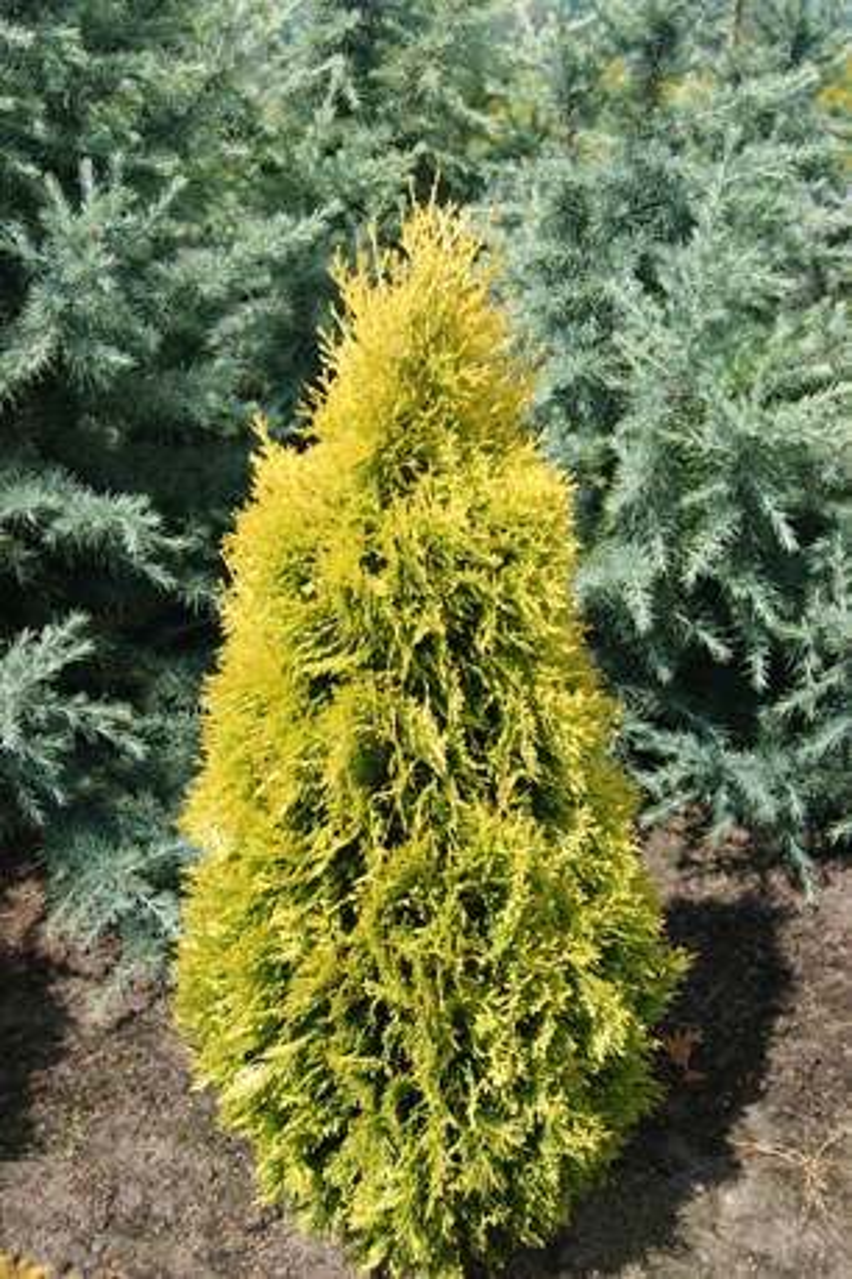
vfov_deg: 43.6
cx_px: 426
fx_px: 1597
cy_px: 640
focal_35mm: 45
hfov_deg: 29.9
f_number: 5.6
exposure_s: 1/320
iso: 100
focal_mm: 30
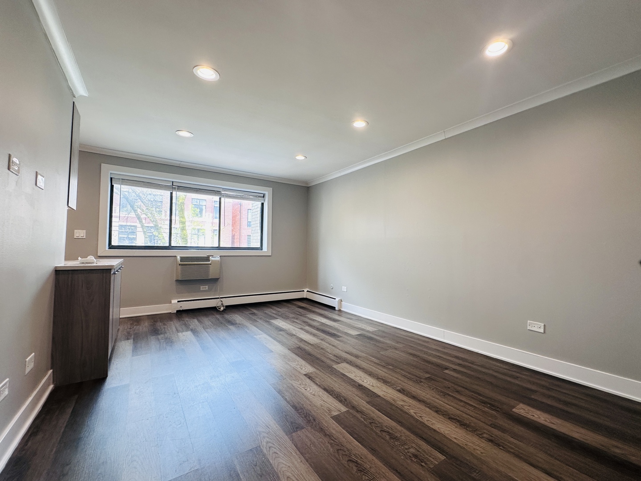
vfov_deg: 85.7
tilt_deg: +2.0
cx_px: 320
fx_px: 259
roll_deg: -1.1
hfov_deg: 102.1
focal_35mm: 14
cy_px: 240
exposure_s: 1/120
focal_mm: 2.22
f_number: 2.2
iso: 80
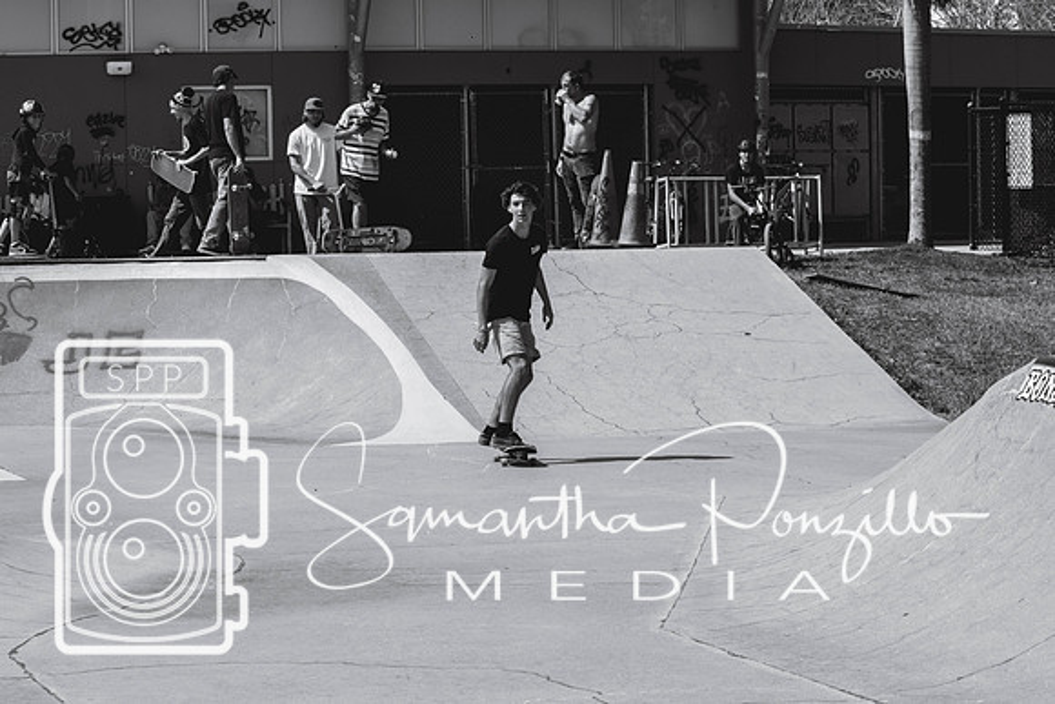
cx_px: 528
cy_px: 352
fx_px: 3078
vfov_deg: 13.0
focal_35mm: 105
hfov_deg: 19.5
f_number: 8
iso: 200
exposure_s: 1/1000
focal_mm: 70
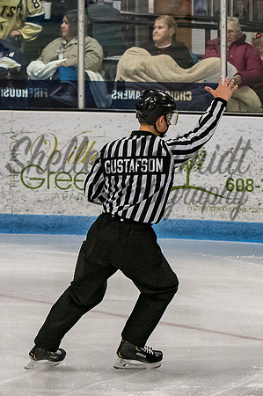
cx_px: 120
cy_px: 172
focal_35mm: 315
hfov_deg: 4.3
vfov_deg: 6.5
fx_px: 3463
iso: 2500
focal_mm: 100
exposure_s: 1/800
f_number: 4
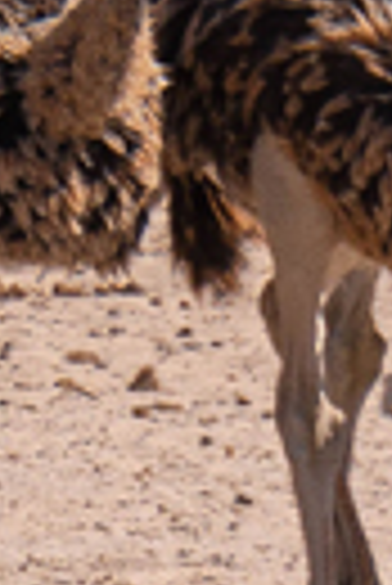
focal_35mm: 5540
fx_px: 90240
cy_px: -184
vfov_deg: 0.4
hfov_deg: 0.2
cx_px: -946
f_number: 5.6
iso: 100
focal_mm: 400
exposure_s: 1/1000
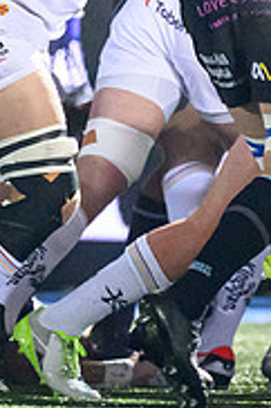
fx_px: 26516
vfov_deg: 0.9
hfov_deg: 0.6
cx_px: 417
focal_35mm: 2344
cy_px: 16
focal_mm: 400
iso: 8000
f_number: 3.2
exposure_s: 1/800
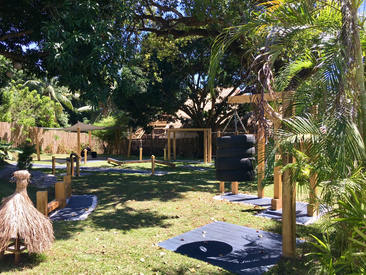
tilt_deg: -2.1
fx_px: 307
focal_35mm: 29
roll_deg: +0.3
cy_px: 138
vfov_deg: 48.2
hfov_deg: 61.7
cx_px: 183
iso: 25
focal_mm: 4.15
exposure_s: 1/534
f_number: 2.2
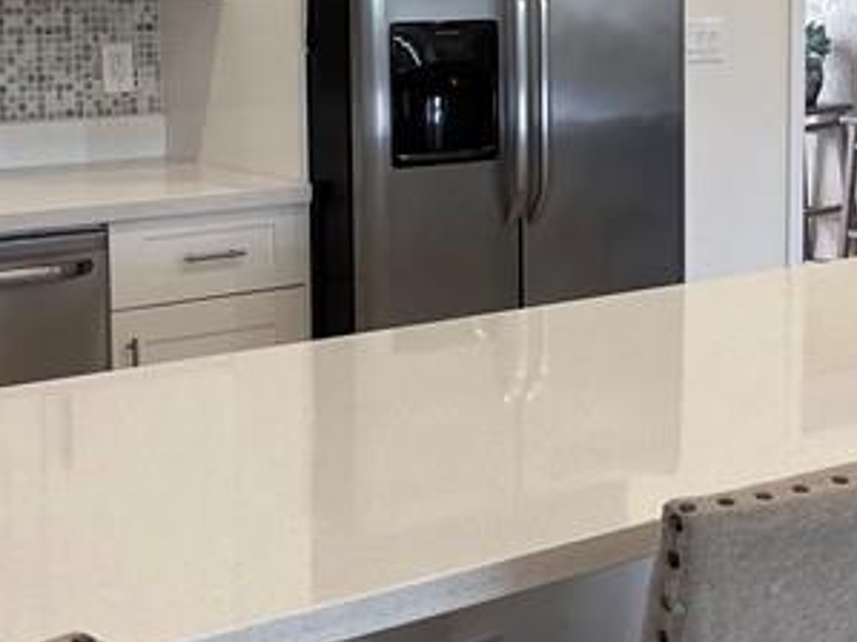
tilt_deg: -6.7
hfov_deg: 20.6
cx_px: 1032
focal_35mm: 89
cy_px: 172
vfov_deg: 16.5
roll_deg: -1.4
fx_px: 2203
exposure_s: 1/60
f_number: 1.6
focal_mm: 5.1
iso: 80
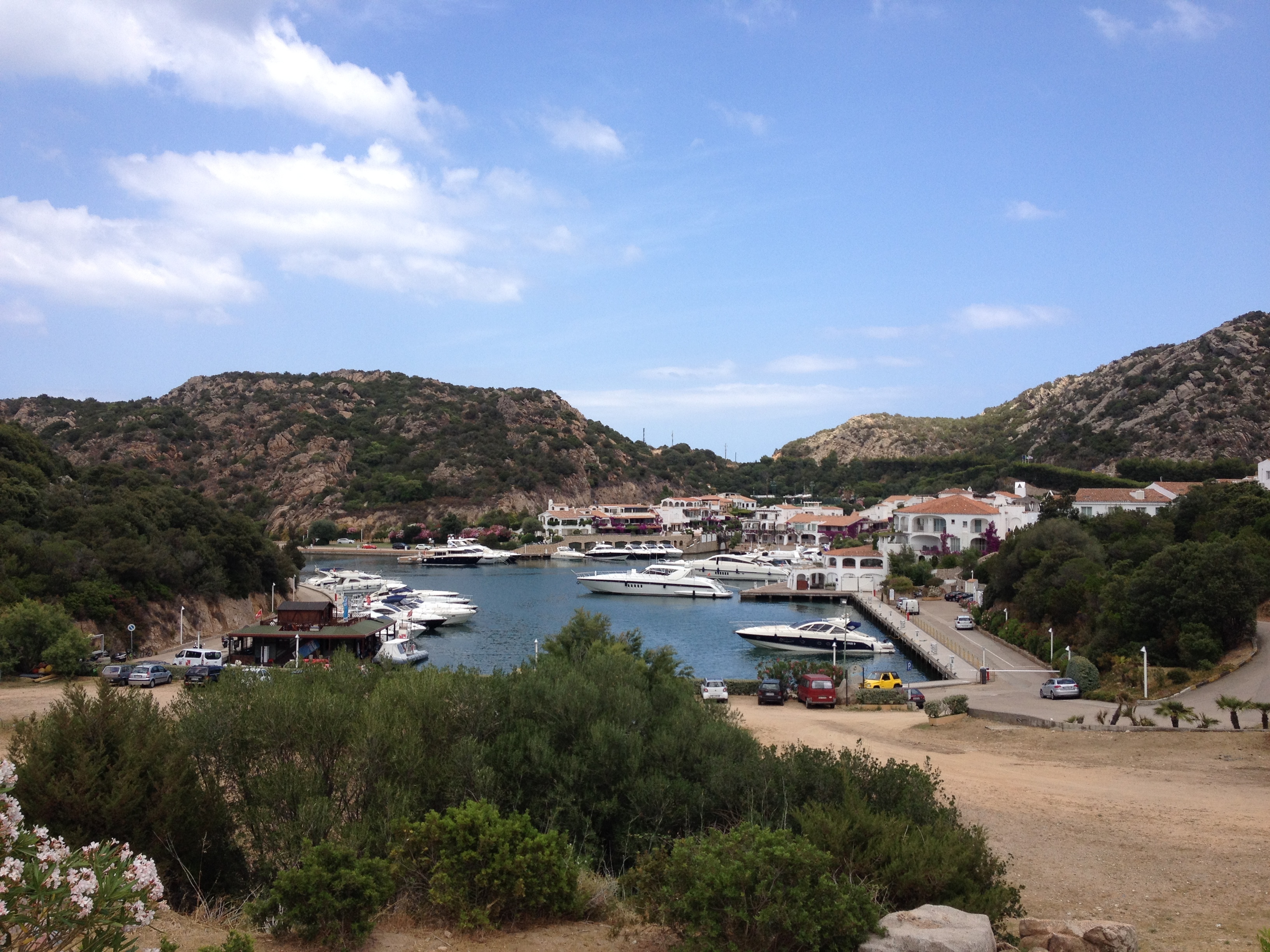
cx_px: 635
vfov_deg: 40.7
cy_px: 476
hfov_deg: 52.6
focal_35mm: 35
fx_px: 1284
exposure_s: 1/1227
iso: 50
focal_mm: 4.28
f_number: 2.4
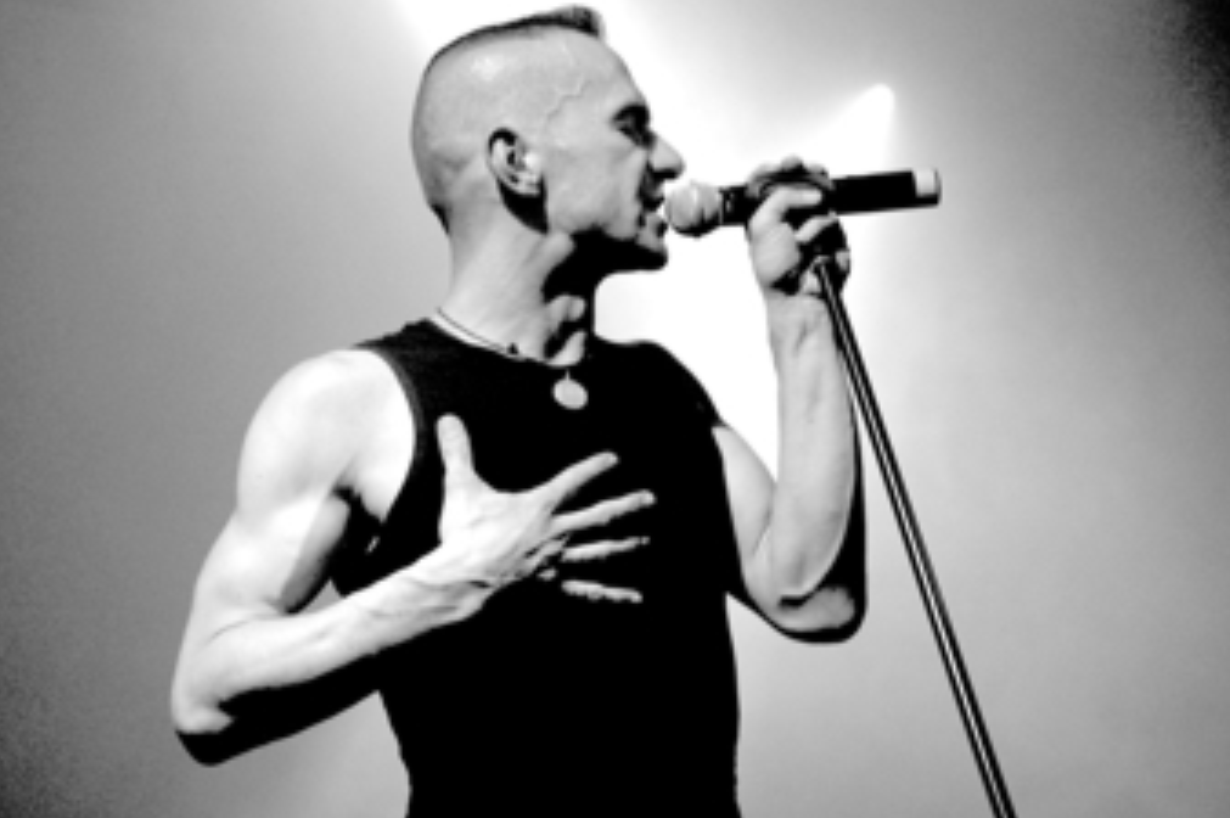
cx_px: 526
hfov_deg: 22.4
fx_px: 3106
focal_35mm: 91
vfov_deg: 15.0
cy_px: 477
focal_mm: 48
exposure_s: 1/30
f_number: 3.2
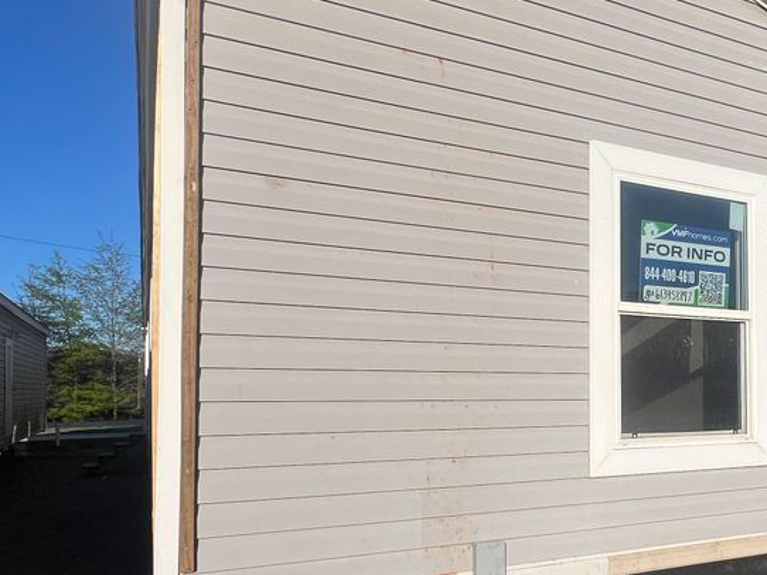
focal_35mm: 32
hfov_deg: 52.6
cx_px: 629
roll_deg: +2.3
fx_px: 709
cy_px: 377
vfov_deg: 43.6
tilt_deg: +1.6
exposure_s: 1/3922
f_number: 1.8
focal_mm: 1.57
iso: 32
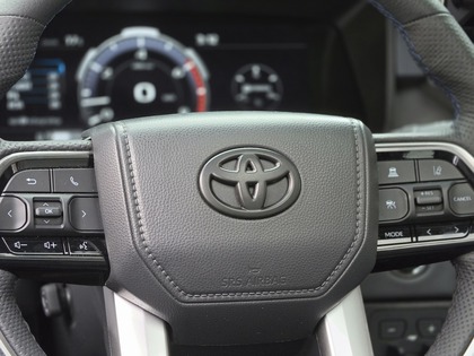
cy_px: 178
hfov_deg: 17.1
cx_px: 237
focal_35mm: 115
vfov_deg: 12.9
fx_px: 1575
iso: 500
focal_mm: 18.6
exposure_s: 1/120
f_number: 2.9
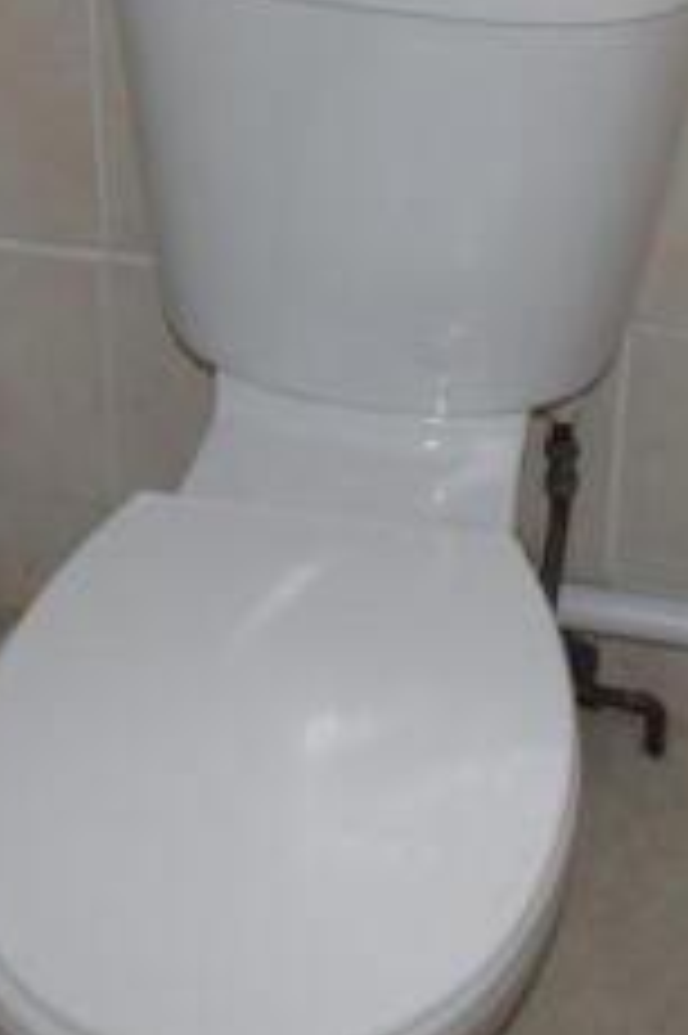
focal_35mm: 77
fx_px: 2210
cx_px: 340
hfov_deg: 17.7
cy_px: 65
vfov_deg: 25.4
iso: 800
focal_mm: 18
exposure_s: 1/100
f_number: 5
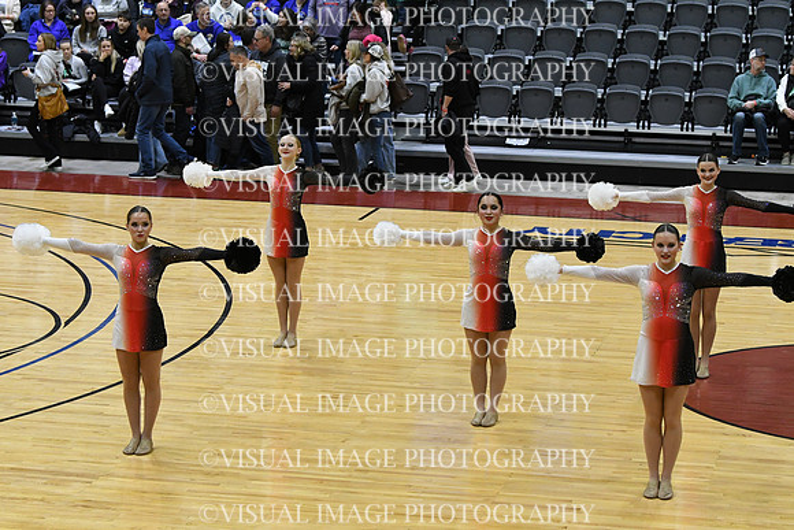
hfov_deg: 19.5
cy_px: 265
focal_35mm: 105
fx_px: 2316
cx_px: 397
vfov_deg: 13.0
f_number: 4
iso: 4000
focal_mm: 70
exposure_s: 1/400
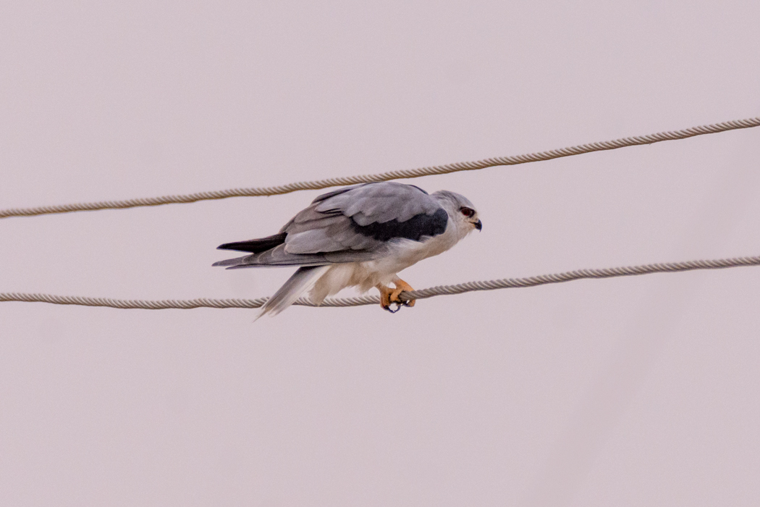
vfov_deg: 1.5
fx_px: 18999
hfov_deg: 2.3
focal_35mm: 900
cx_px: 380
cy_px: 254
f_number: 6.3
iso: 1000
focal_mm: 600
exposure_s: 1/2000
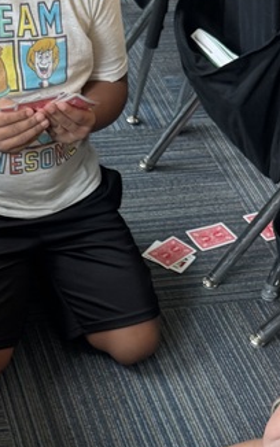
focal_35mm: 80
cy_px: 374
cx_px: 51
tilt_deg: -46.3
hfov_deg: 16.2
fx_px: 976
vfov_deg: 25.3
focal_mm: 6.76
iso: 200
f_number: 1.78
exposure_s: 1/60
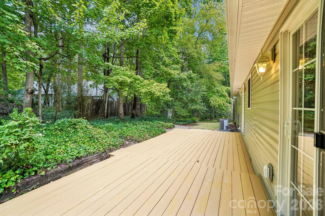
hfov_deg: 100.4
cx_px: 162
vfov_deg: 77.3
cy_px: 108
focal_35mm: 15
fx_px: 135
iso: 125
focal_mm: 10
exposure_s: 1/30
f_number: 8
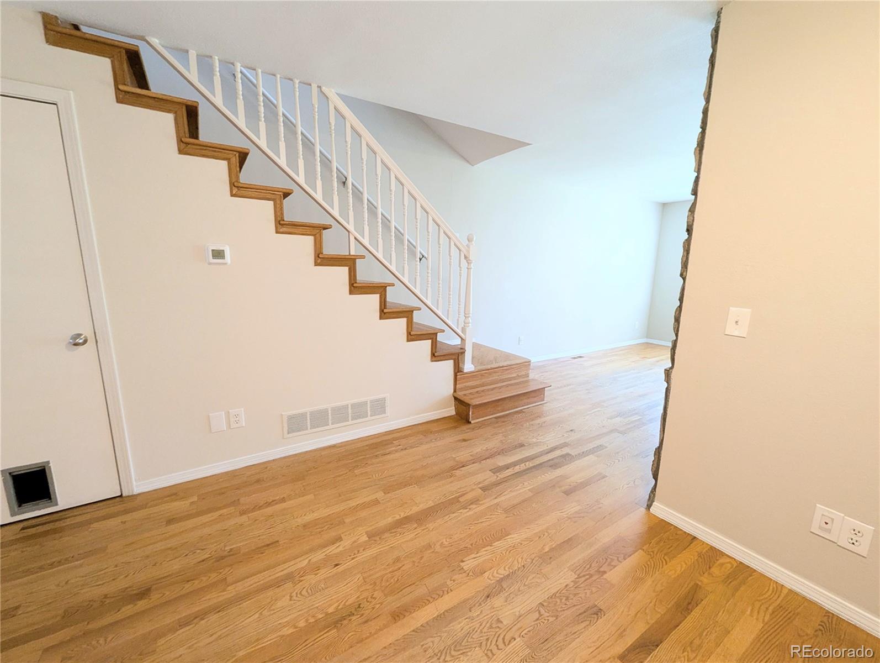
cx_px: 440
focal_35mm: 13
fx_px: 331
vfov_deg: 90.1
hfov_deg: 106.1
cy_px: 332
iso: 103
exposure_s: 1/30
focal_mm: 1.95
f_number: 2.2
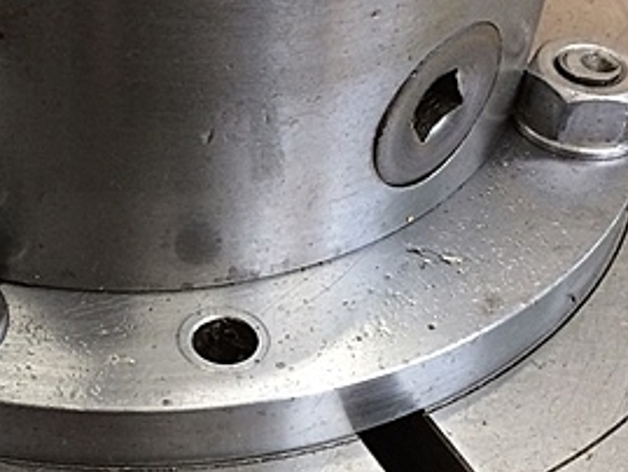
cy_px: 358
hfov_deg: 27.4
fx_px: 1252
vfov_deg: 21.1
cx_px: 100
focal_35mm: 69
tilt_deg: -48.0
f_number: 2.2
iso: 100
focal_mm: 4.15
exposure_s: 1/30
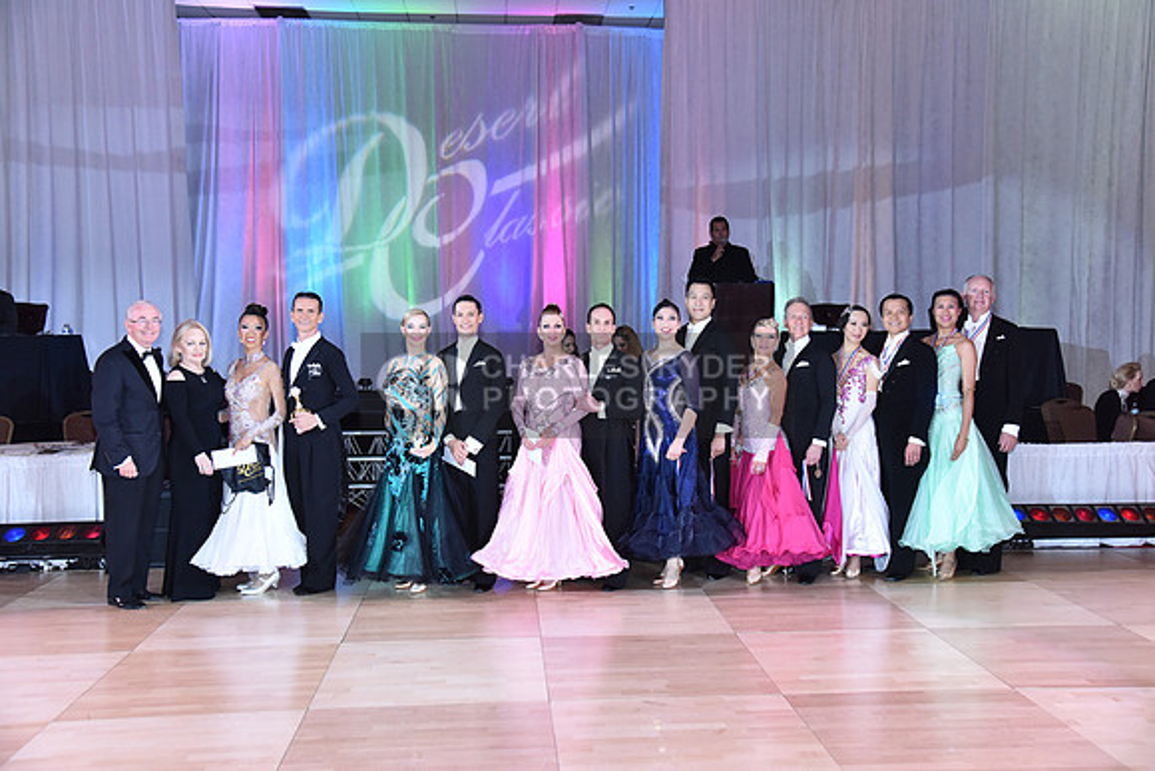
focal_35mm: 38
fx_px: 1219
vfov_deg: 35.1
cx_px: 578
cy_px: 386
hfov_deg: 50.7
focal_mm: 38
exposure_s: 1/250
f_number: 5
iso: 2000
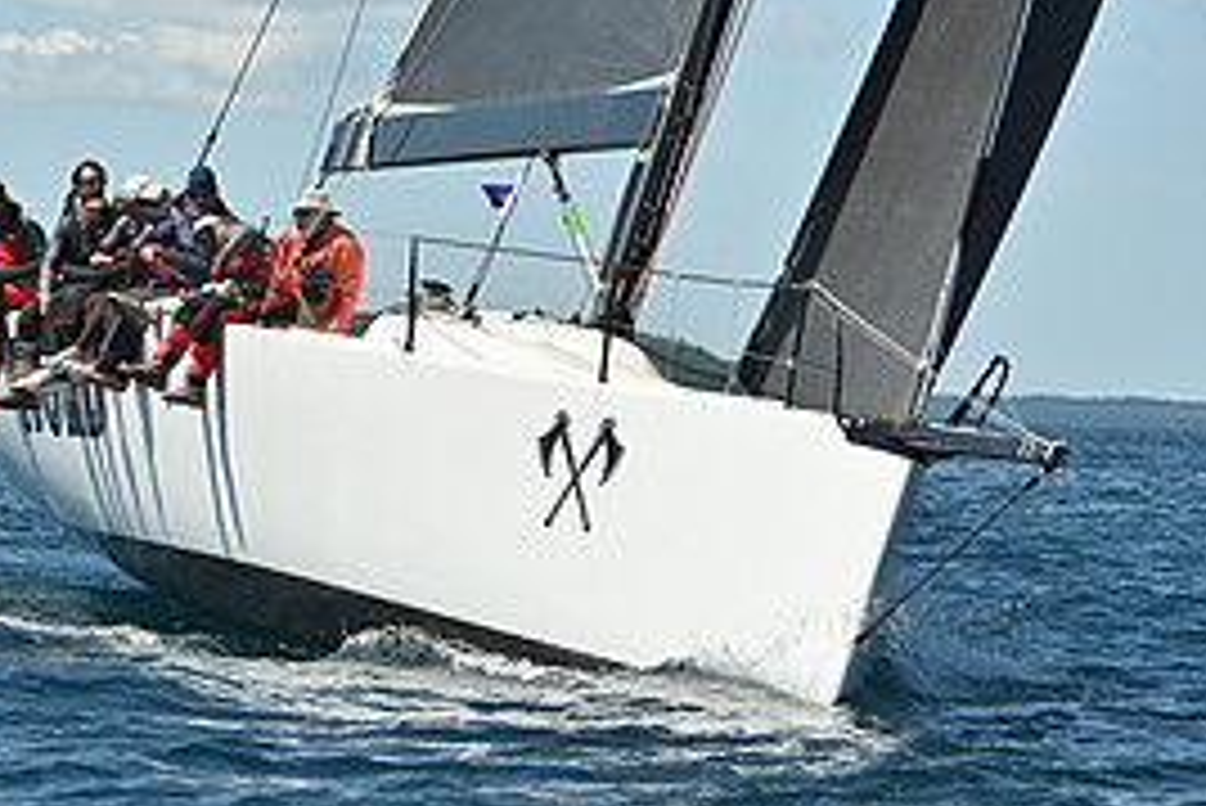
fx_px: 8111
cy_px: 205
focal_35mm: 242
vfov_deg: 5.7
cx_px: 670
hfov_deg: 8.5
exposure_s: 1/1000
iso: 320
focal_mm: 112
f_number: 10
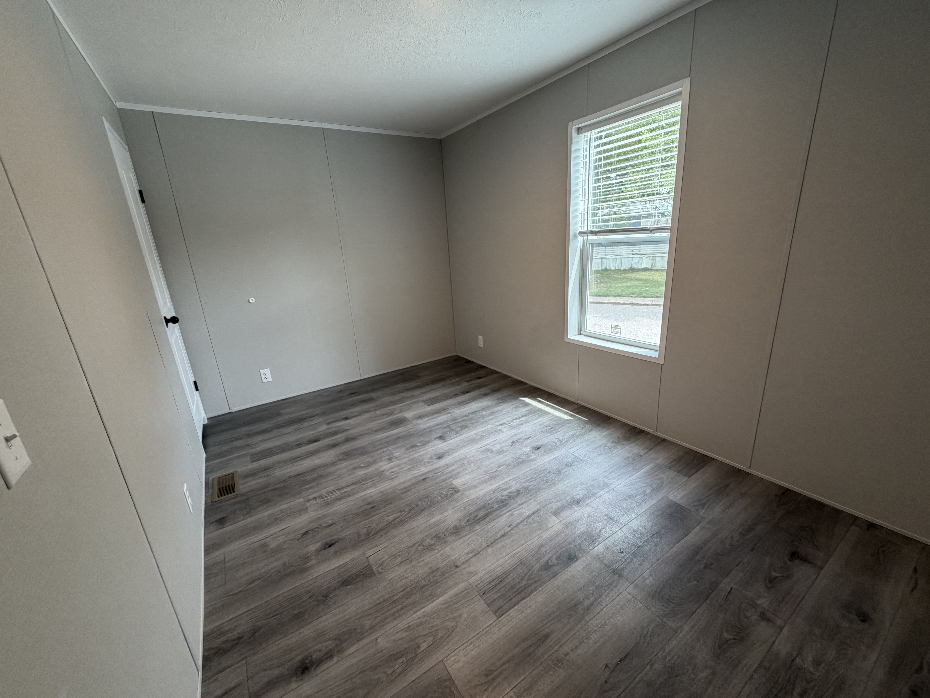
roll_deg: +4.0
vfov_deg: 85.7
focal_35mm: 14
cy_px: 349
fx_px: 376
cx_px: 465
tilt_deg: -16.6
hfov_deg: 102.1
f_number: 2.2
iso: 250
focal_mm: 2.22
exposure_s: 1/120
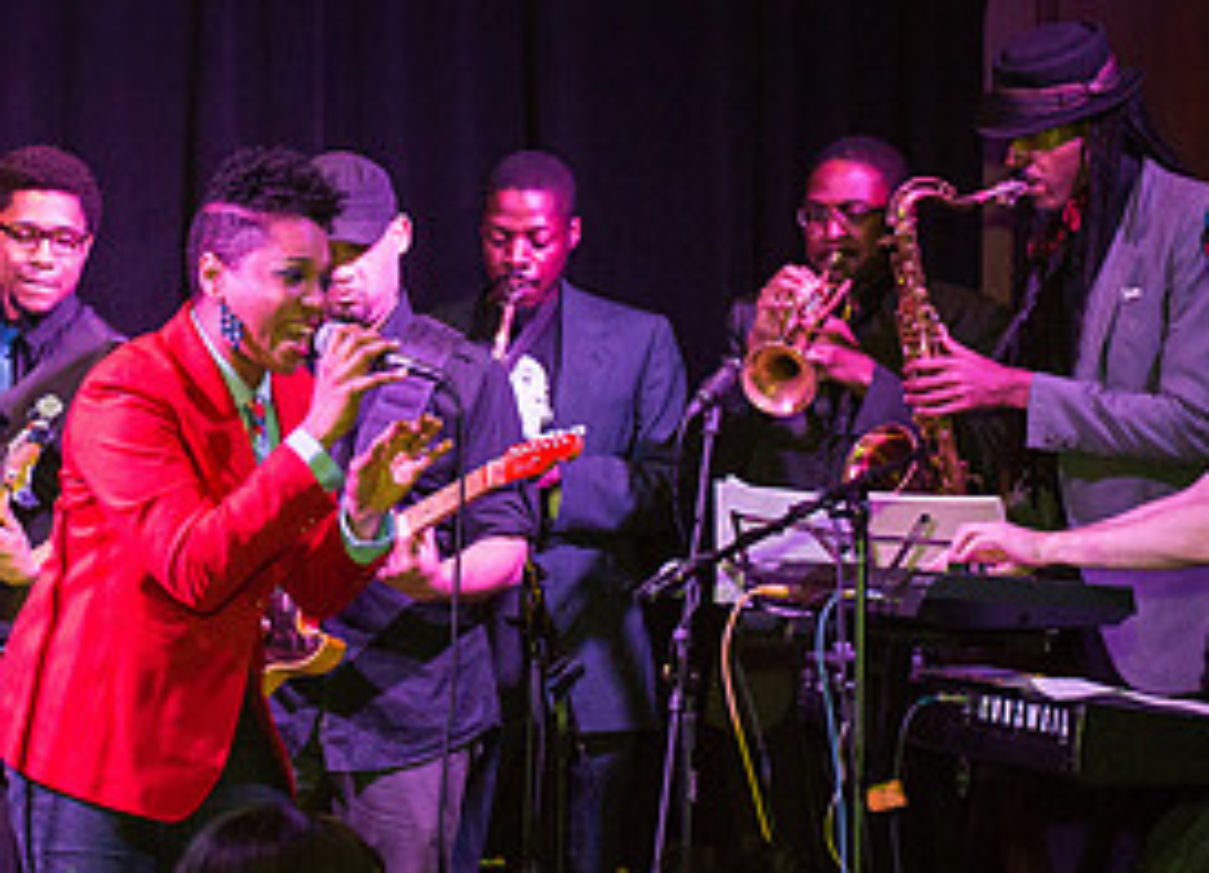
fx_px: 4789
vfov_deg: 10.4
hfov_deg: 14.3
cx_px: 194
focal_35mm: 139
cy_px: 437
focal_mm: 60
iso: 4000
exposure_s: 1/125
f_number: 2.8
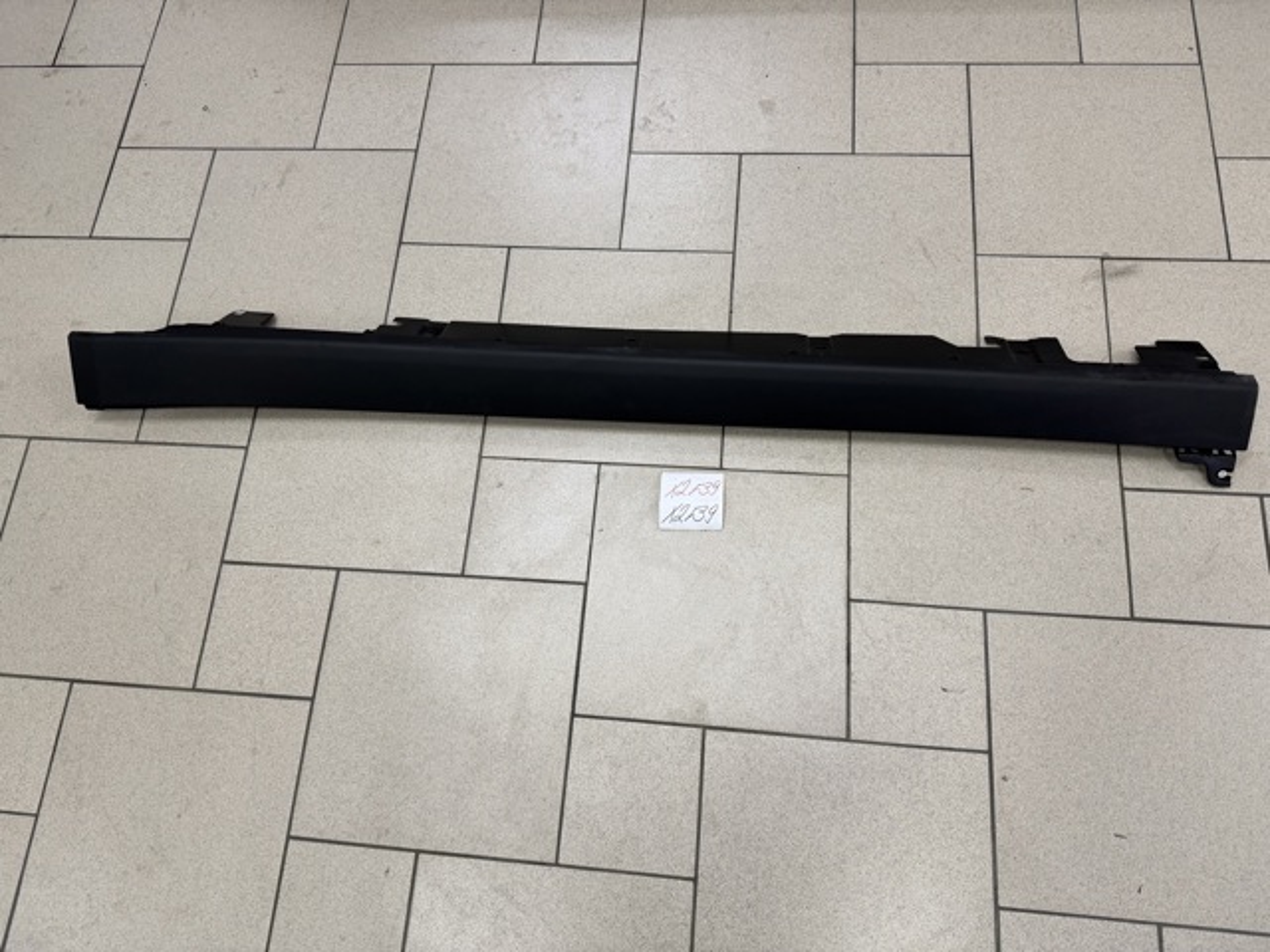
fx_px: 881
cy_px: 476
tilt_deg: -70.0
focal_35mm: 24
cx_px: 635
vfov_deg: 56.8
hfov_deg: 71.6
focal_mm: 6.76
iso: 200
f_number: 1.78
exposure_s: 1/121
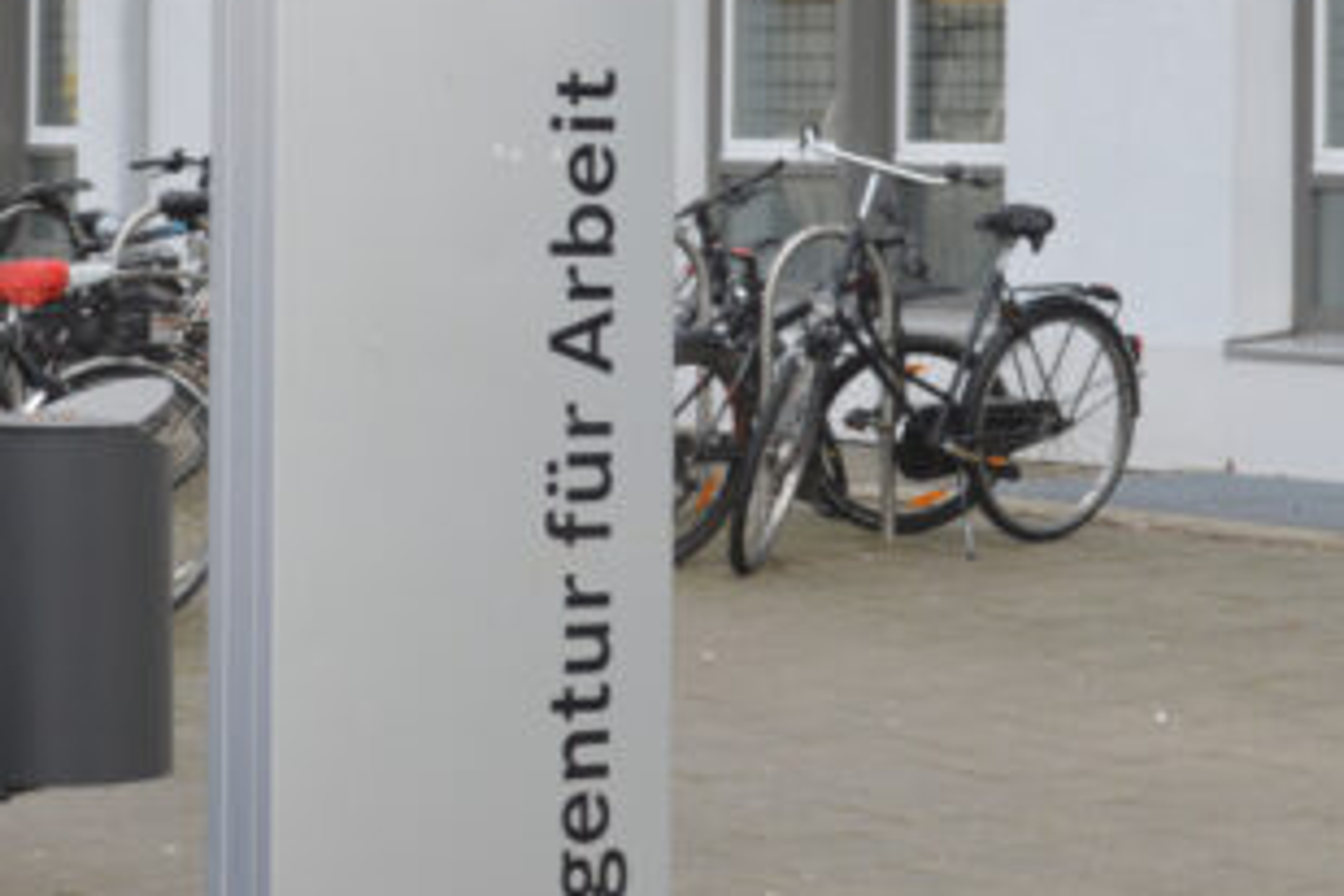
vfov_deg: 10.2
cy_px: 72
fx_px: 5002
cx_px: 592
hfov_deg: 15.3
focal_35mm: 134
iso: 220
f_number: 5.6
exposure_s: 1/125
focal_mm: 36
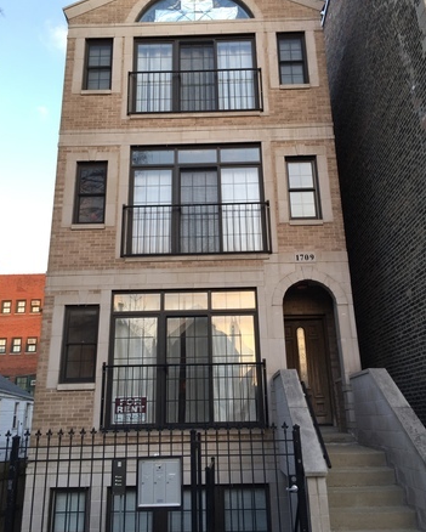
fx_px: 488
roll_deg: +0.9
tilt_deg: +20.1
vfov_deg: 57.1
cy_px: 250
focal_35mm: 31
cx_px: 210
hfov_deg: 47.2
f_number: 2.2
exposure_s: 1/120
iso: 32
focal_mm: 4.15
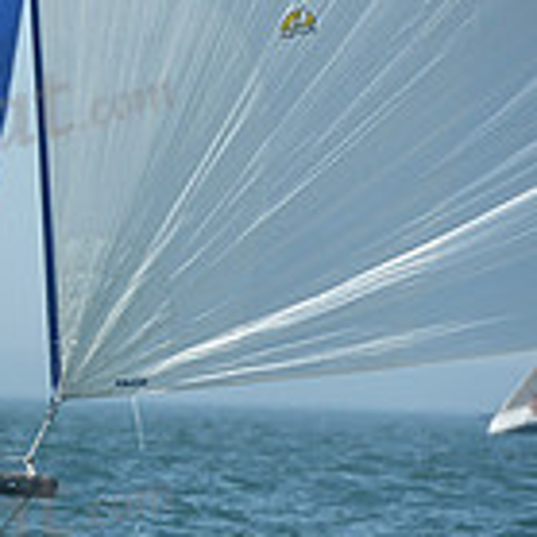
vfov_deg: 2.5
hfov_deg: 2.5
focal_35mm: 690
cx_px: -568
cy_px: 404
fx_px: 12110
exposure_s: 1/1000
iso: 320
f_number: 7.1
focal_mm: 195
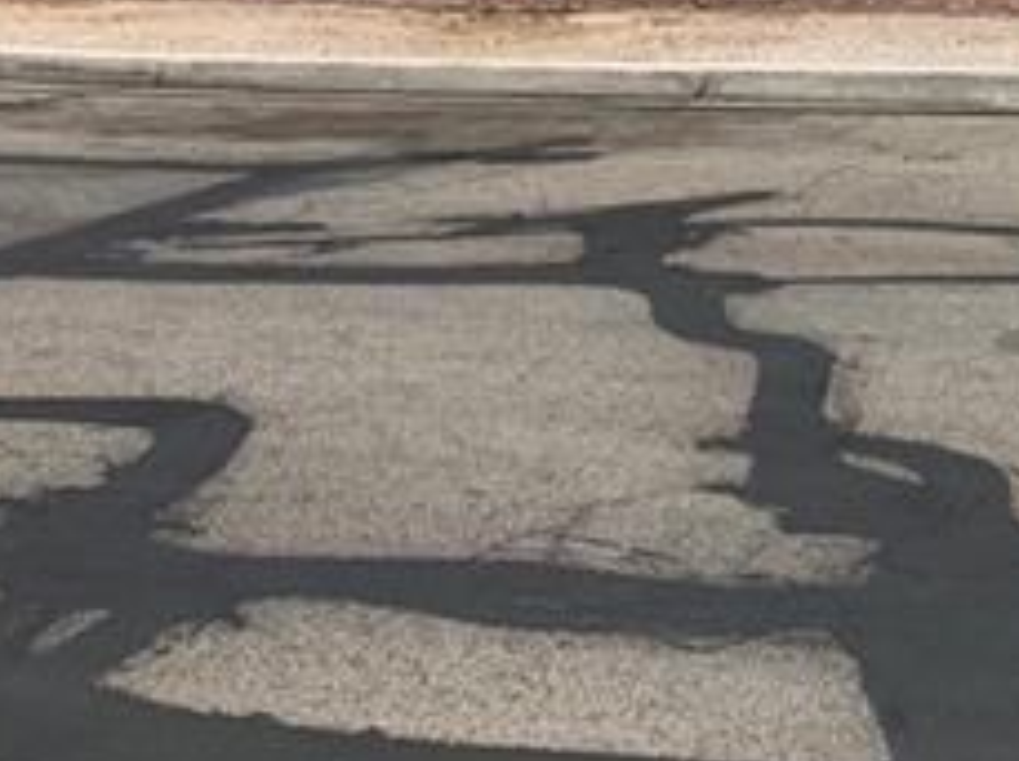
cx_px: 1295
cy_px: -369
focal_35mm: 91
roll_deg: +0.3
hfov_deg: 19.9
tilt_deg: -0.2
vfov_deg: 15.0
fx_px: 2675
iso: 25
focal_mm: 4.25
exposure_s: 1/2611
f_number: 1.8
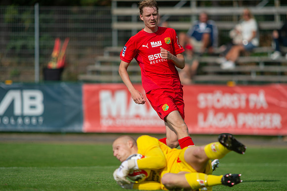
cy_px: 96
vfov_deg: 3.3
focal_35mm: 420
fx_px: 3346
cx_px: 144
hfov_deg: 4.9
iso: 100
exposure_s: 1/1250
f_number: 4
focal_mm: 420
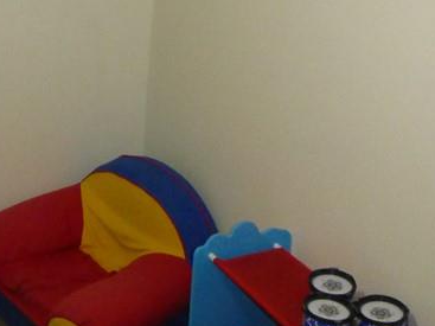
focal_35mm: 67
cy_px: -96
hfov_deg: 28.3
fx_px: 842
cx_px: 81
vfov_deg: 20.1
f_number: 3.3
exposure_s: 1/60
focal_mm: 4.3
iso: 800
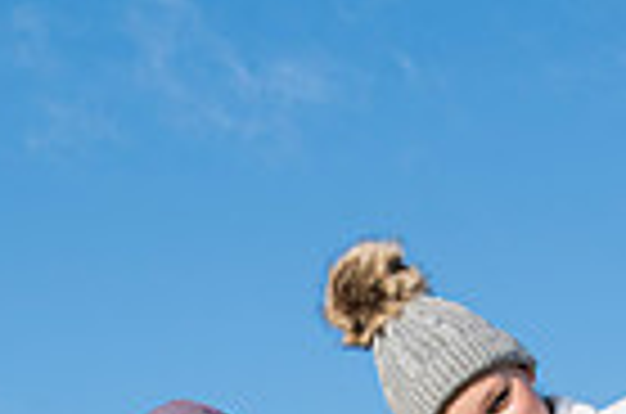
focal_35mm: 159
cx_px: 95
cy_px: 866
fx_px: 2759
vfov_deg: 8.1
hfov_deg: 12.9
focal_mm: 38
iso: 200
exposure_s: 1/320
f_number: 7.1
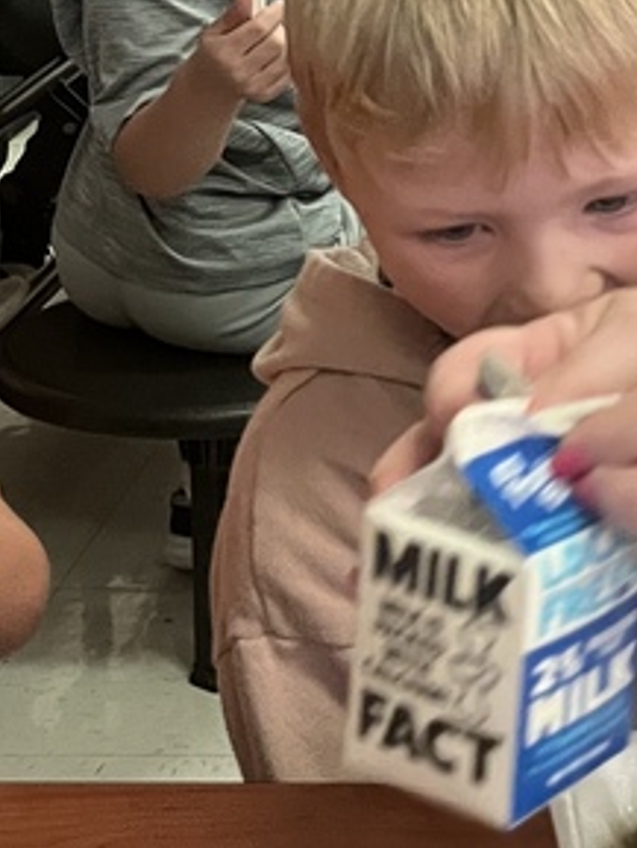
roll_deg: -4.5
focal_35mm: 92
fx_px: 2256
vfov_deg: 20.8
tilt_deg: -16.1
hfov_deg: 14.8
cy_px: 56
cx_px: 986
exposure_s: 1/60
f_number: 1.6
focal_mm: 5.1
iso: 250
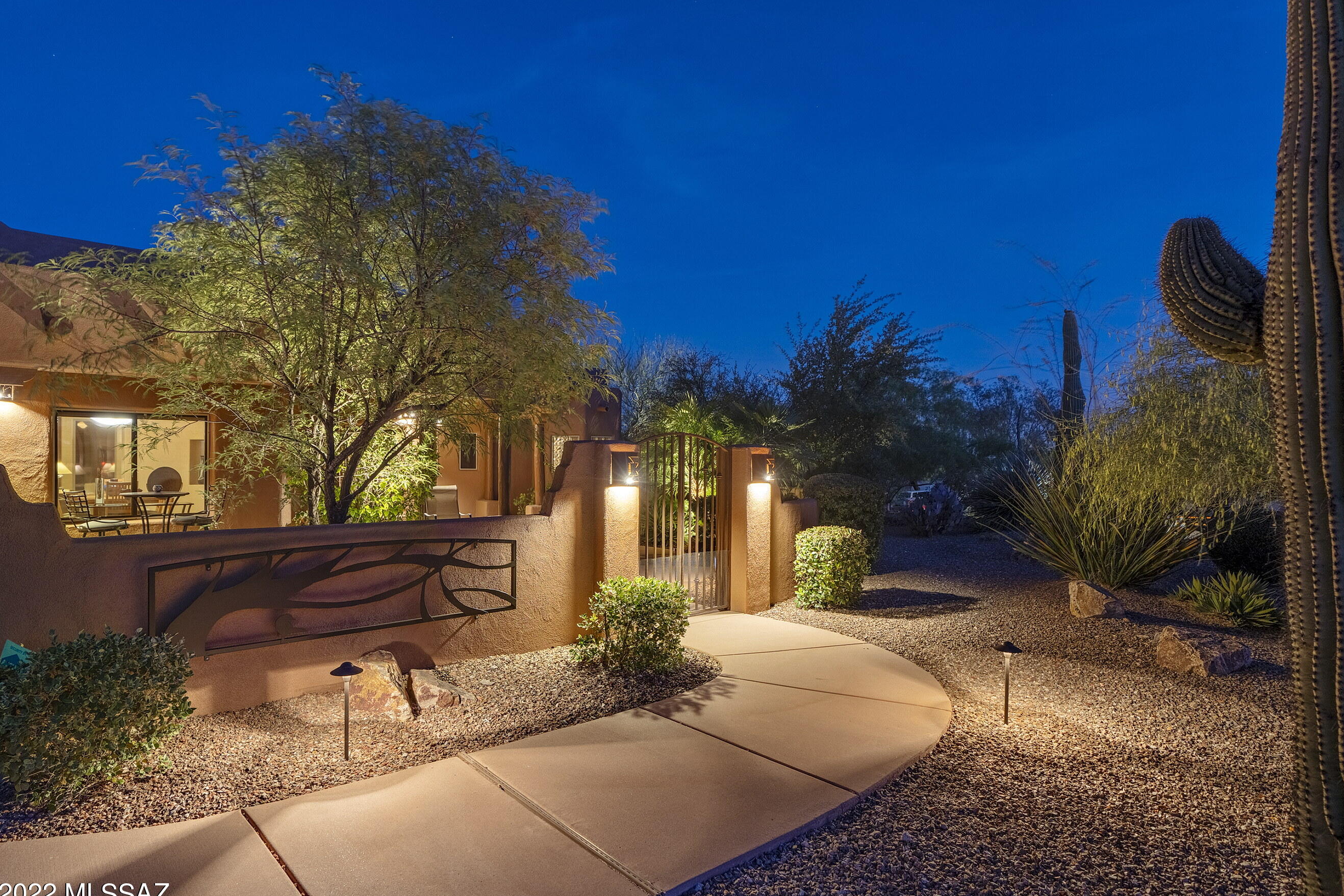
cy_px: 461
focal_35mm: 17
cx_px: 690
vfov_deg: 70.4
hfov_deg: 93.3
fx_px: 635
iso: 200
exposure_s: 2
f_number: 7.1
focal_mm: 16
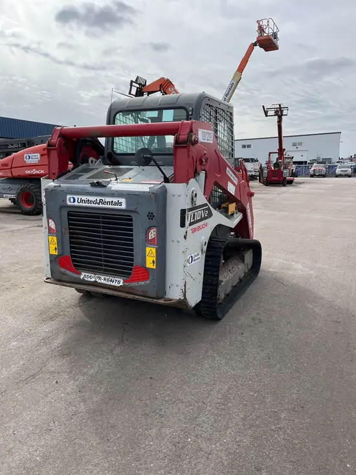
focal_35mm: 26
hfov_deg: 53.1
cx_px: 178
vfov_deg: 67.3
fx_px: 356
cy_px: 238
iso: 50
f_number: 1.6
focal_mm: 5.1
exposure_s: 1/2463
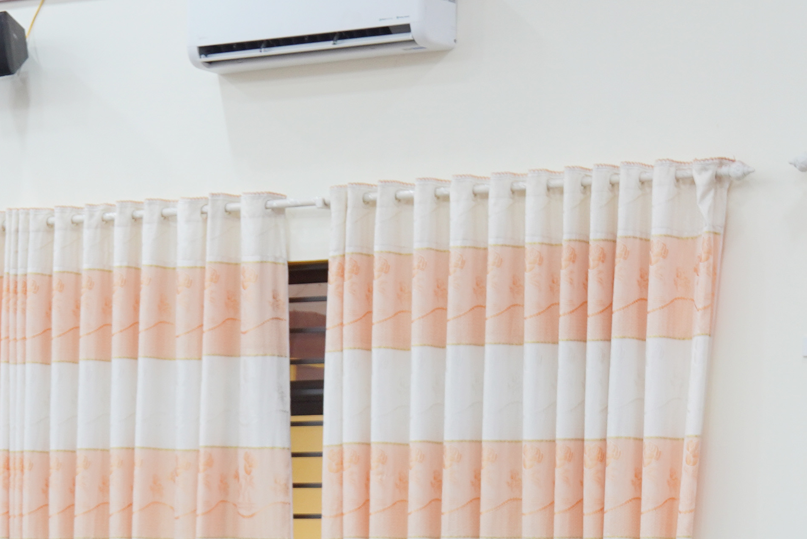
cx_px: 113
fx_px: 3385
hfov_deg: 13.5
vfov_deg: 8.9
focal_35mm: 151
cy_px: 772
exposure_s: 1/50
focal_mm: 32
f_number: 2.8
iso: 200
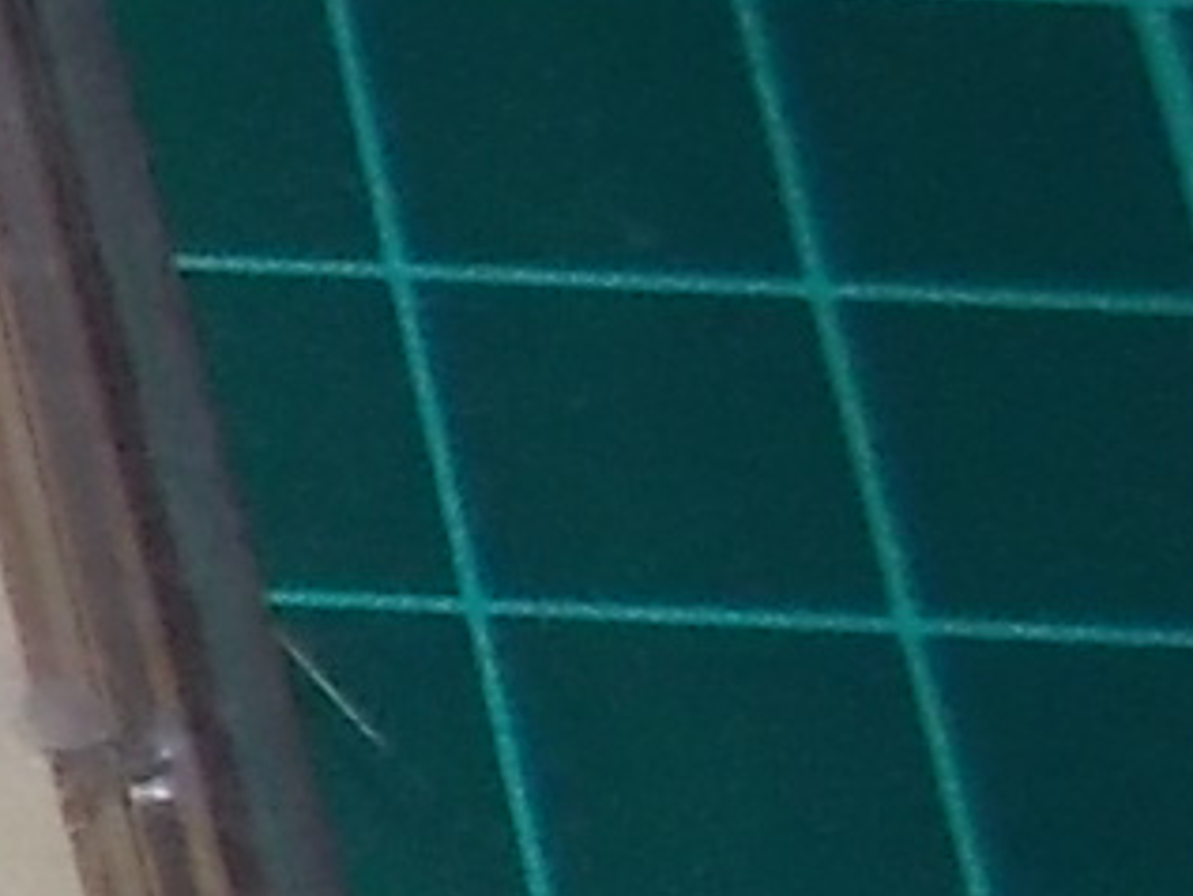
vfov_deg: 7.0
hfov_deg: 7.6
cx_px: -2999
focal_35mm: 208
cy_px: 1453
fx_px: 7171
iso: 200
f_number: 3.3
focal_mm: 4.1
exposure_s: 1/30
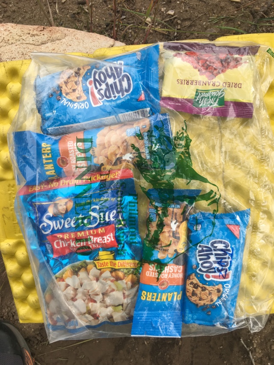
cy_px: 182
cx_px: 137
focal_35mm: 29
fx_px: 306
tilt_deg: -86.7
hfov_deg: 48.2
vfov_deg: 61.7
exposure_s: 1/413
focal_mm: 4.15
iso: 25
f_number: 2.2
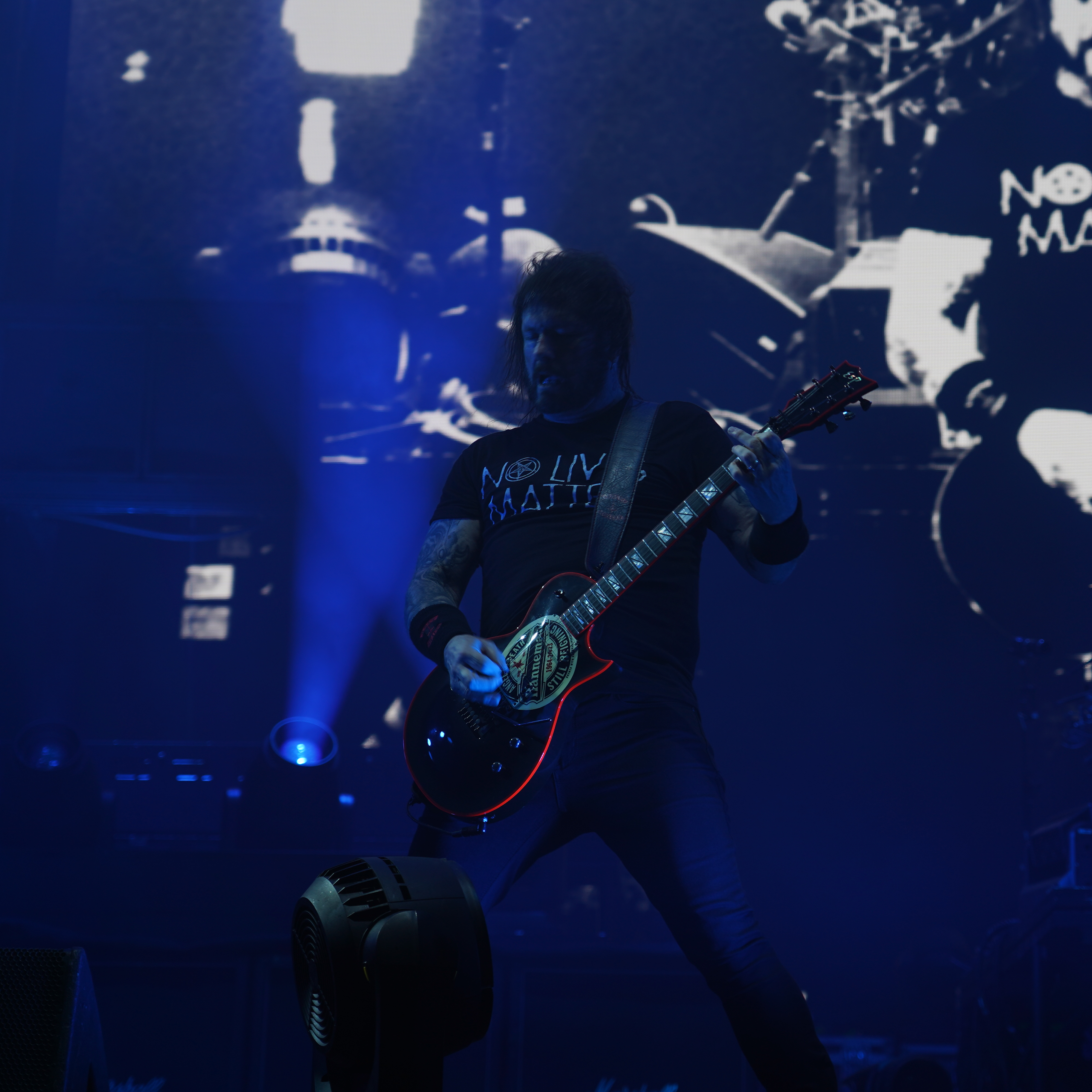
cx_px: 692
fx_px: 2962
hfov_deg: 20.8
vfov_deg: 20.9
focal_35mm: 83
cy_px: 546
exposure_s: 1/80
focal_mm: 65
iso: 100
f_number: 4
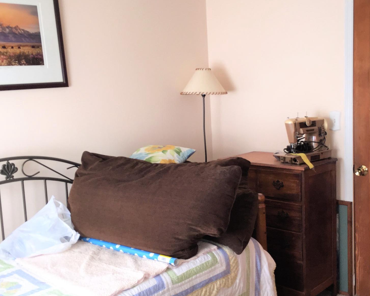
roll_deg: +2.0
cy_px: 150
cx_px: 220
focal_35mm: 40
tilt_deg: -7.7
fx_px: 438
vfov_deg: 37.3
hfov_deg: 45.6
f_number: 2.2
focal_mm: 4.15
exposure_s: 1/30
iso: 50
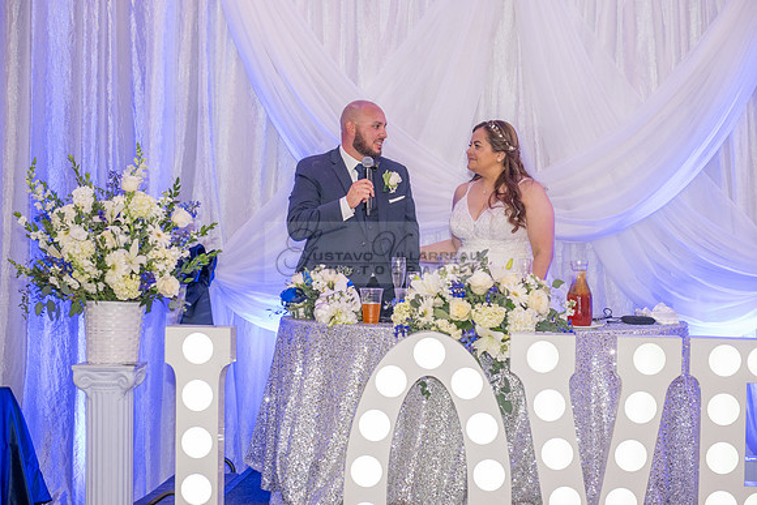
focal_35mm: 70
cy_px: 252
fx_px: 1472
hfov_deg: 28.8
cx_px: 378
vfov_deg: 19.5
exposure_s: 1/200
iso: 1600
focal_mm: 70
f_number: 4
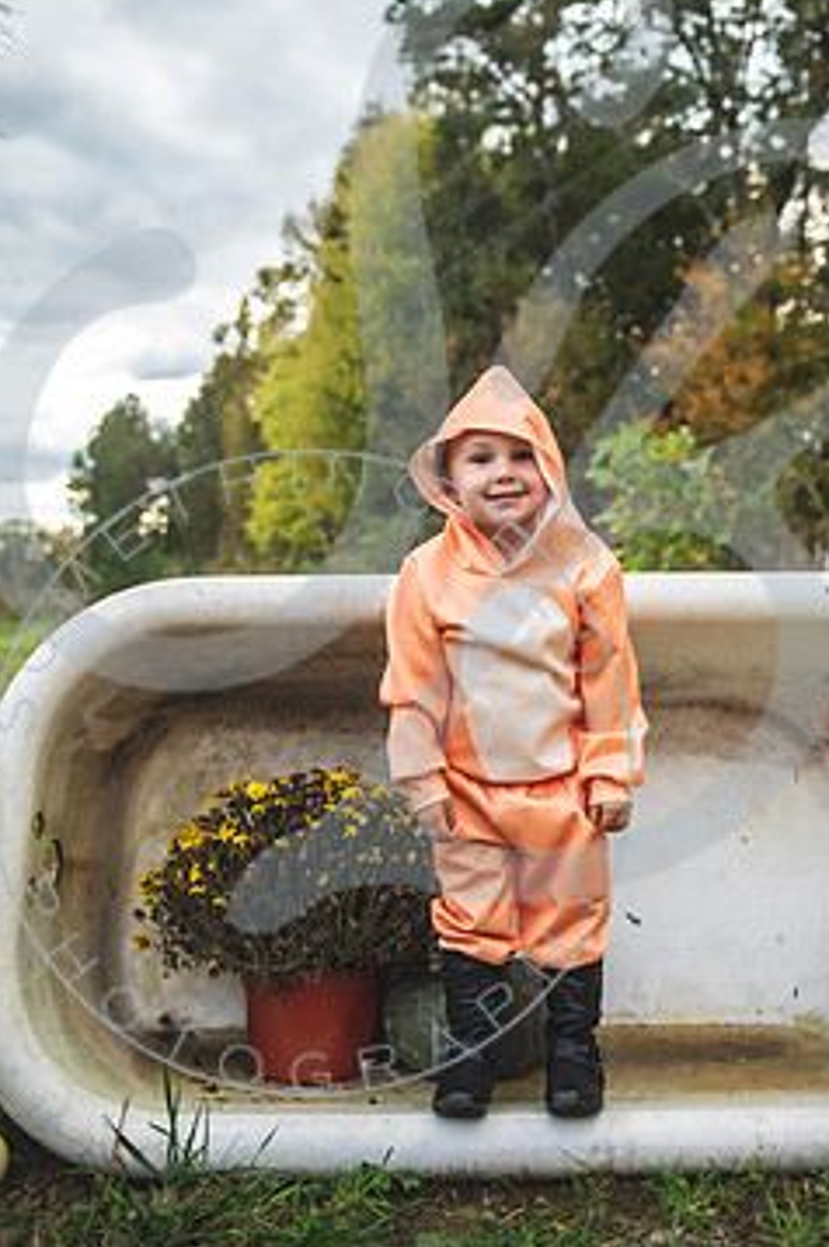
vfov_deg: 49.3
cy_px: 509
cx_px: 467
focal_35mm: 39
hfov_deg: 34.1
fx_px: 1350
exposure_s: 1/1000
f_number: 2.8
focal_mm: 31
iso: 320
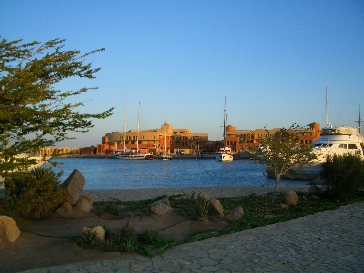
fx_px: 368
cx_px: 182
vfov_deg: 40.7
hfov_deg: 52.6
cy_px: 136
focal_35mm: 35
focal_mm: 5.8
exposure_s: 1/200
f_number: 4.3
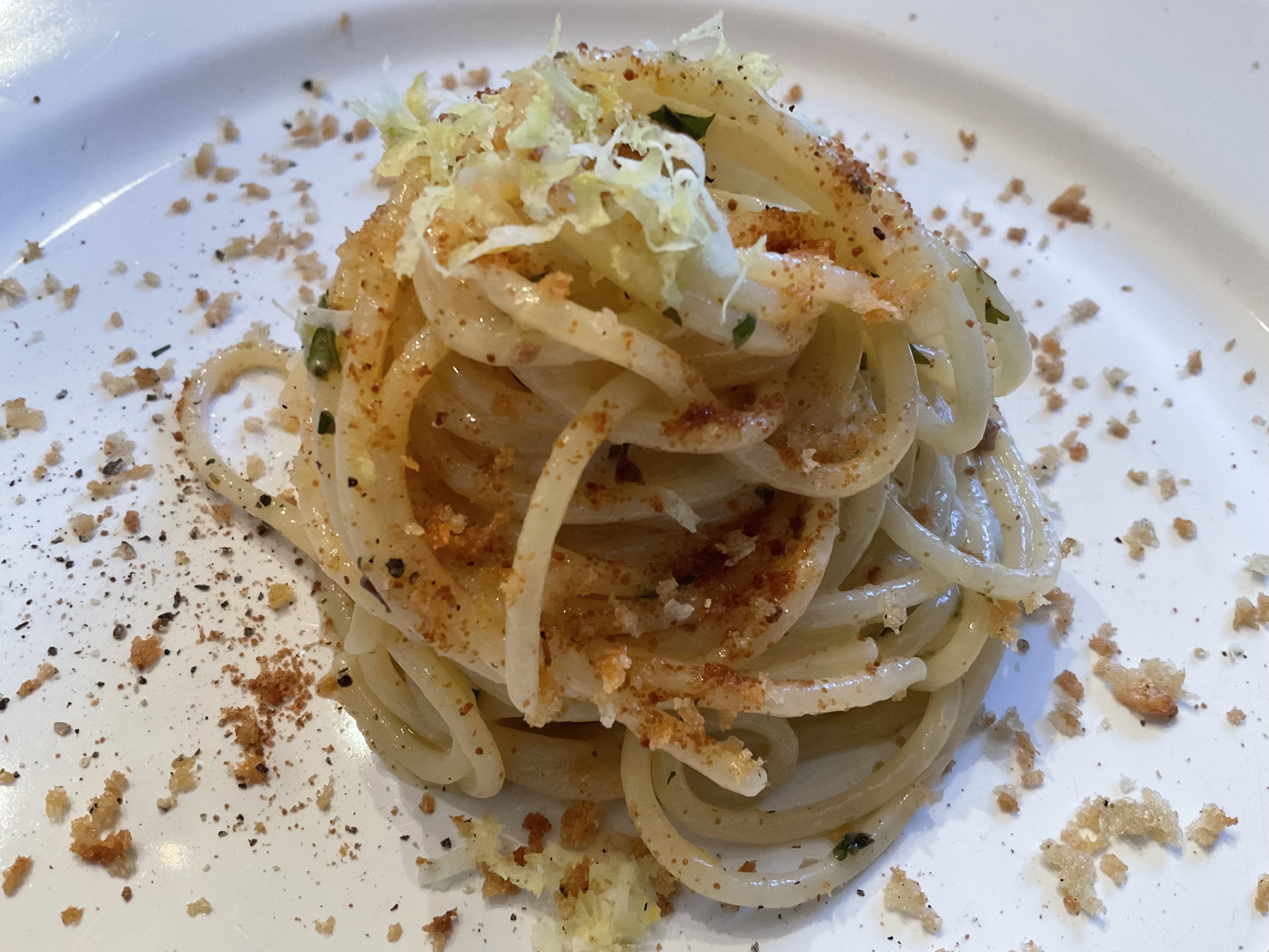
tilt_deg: -54.3
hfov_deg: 61.7
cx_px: 634
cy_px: 476
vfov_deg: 48.2
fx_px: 1063
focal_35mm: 29
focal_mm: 3
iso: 200
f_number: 1.8
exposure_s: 1/40
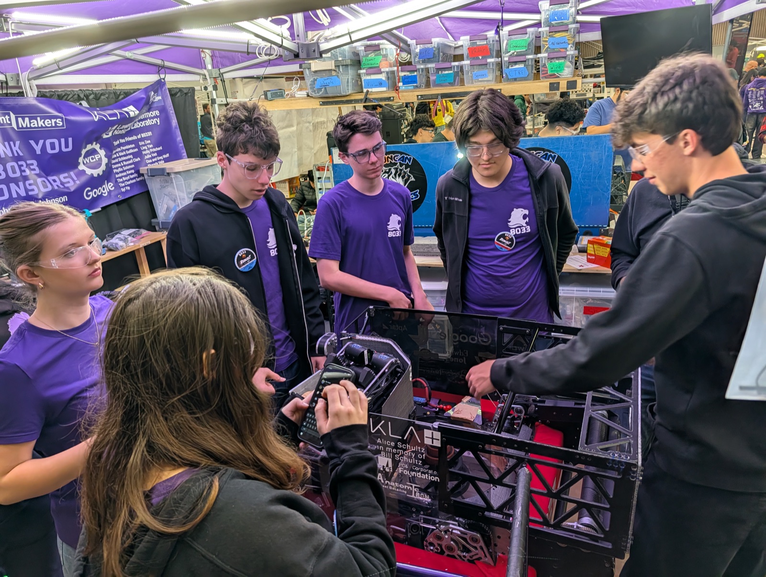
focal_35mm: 24
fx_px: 532
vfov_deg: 56.9
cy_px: 288
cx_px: 383
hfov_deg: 71.5
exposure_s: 1/120
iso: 174
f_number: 1.68
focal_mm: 6.9
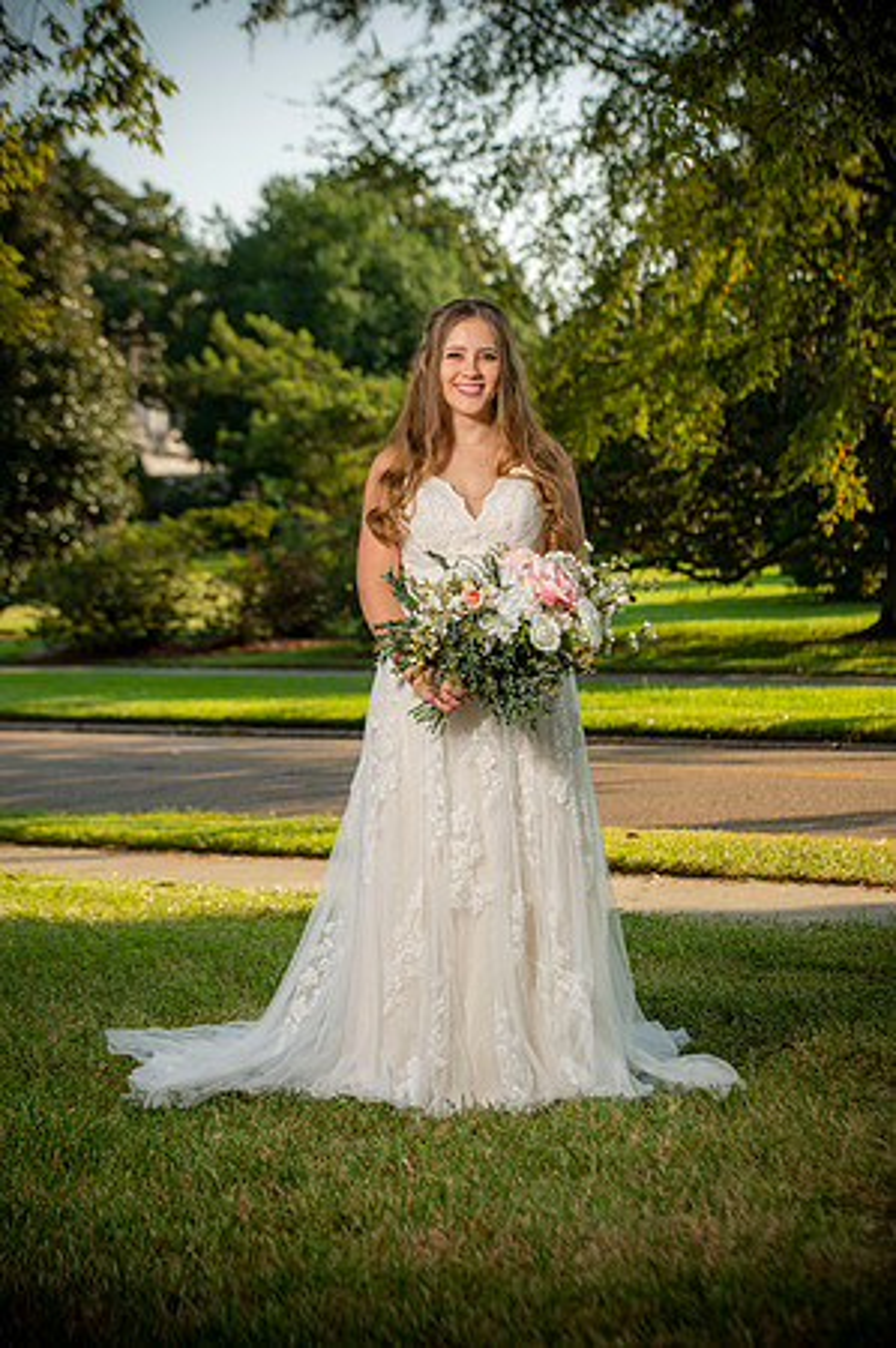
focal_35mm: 86
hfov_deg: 15.9
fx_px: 3218
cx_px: 448
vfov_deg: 23.7
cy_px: 674
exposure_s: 1/250
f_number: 5.6
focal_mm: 86
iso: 100
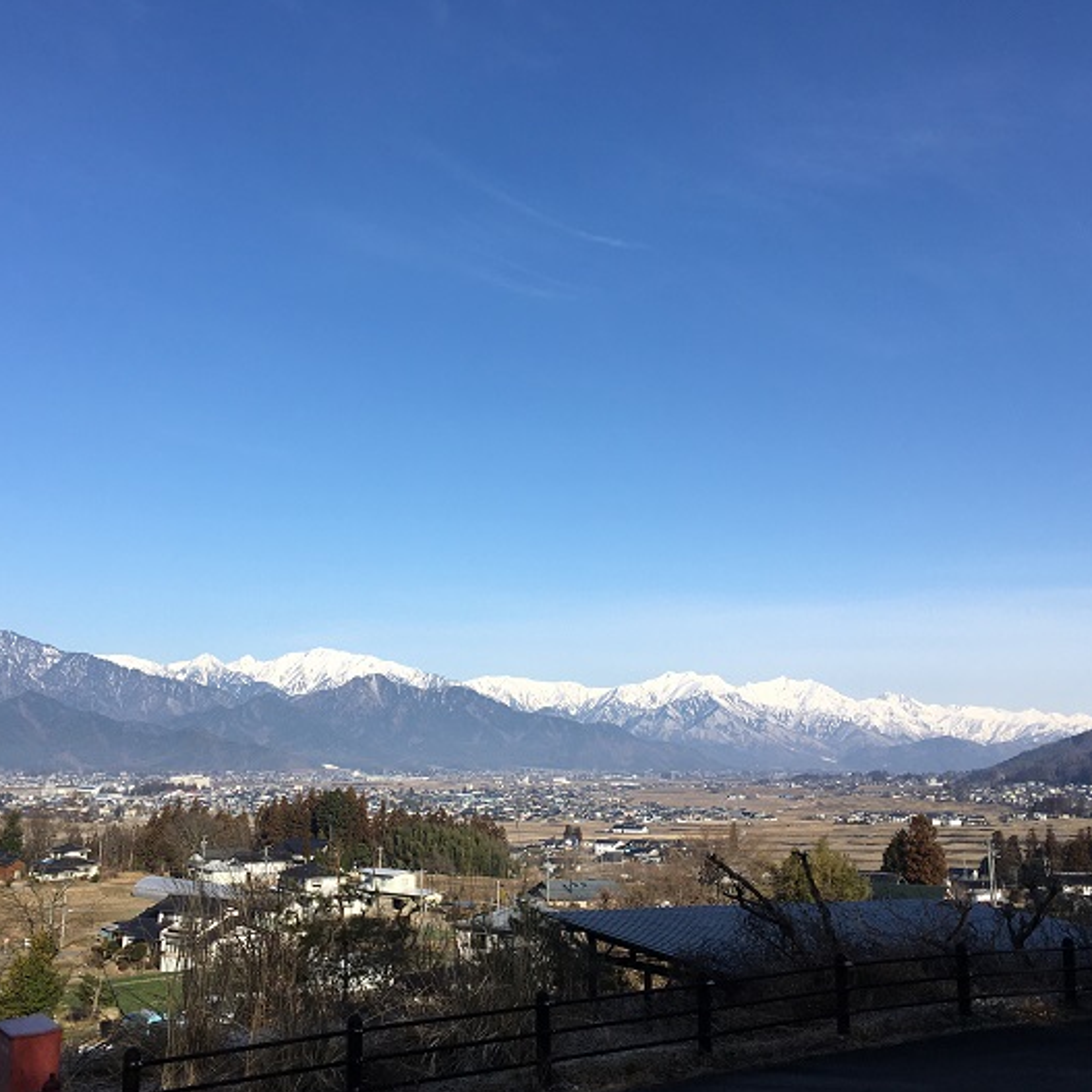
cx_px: 477
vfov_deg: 47.2
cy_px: 549
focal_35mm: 35
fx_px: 1249
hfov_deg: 47.1
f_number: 2.2
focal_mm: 4.15
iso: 25
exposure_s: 1/1972
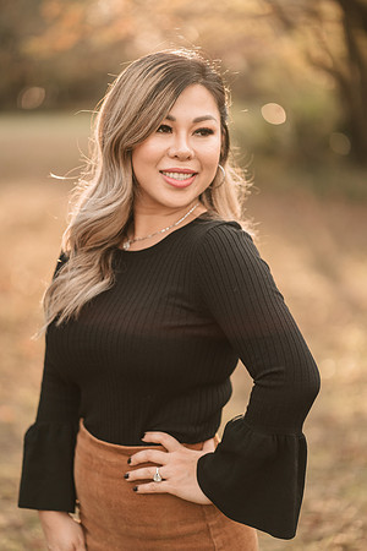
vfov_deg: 23.9
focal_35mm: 85
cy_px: 276
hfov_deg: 16.1
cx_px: 184
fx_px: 1300
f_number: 1.8
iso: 200
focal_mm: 85
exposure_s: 1/1000
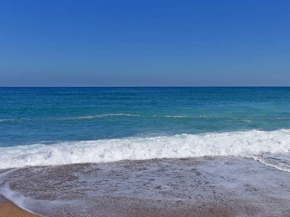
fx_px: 360
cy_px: 114
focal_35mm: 43
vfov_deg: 33.6
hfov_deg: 43.0
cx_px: 202
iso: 100
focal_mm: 30
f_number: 7.1
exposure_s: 1/640
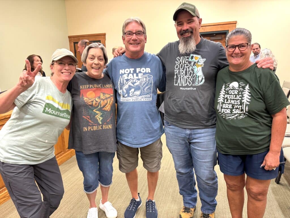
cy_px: 109
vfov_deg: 56.8
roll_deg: +2.1
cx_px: 145
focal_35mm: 24
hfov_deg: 71.6
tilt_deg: -12.5
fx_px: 201
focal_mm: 6.76
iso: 400
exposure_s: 1/60
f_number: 1.78
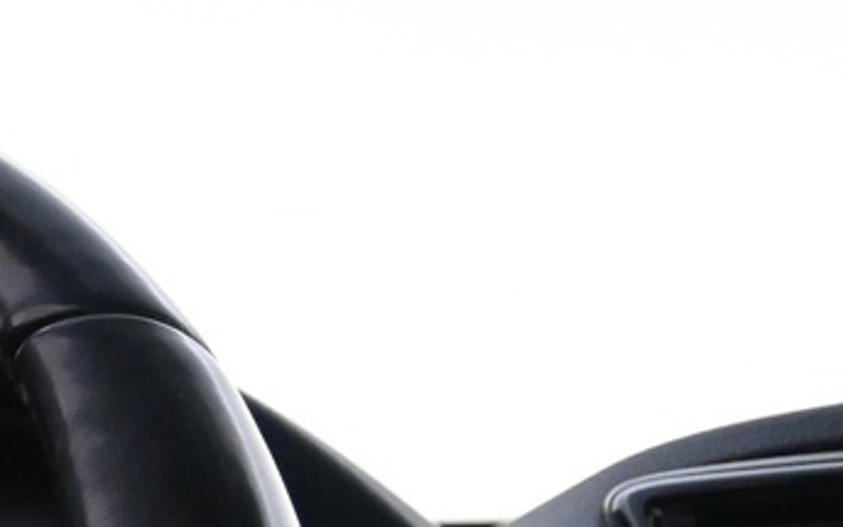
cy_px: 946
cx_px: -679
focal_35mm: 151
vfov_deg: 8.3
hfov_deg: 12.6
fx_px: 3478
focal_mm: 21
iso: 2500
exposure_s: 1/40
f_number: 4
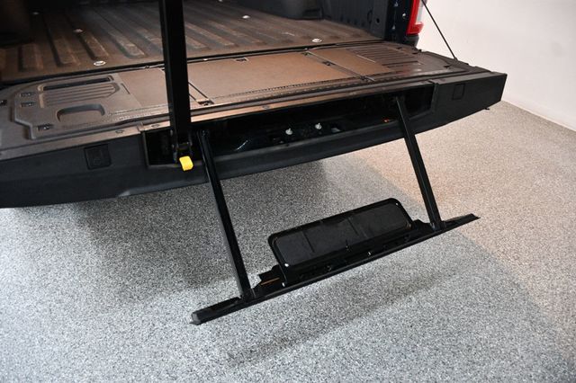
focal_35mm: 27
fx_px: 432
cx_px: 288
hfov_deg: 67.4
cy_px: 192
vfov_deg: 47.9
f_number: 3.5
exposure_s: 1/125
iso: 2800
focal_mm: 18
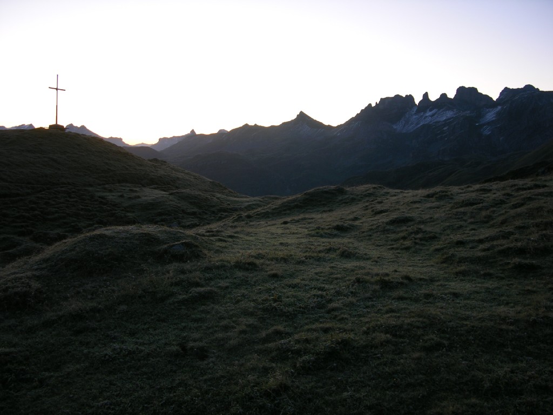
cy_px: 208
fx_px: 559
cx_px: 276
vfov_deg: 40.7
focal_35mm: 35
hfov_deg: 52.6
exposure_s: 1/15.5
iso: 50
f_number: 2.8
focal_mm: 8.9
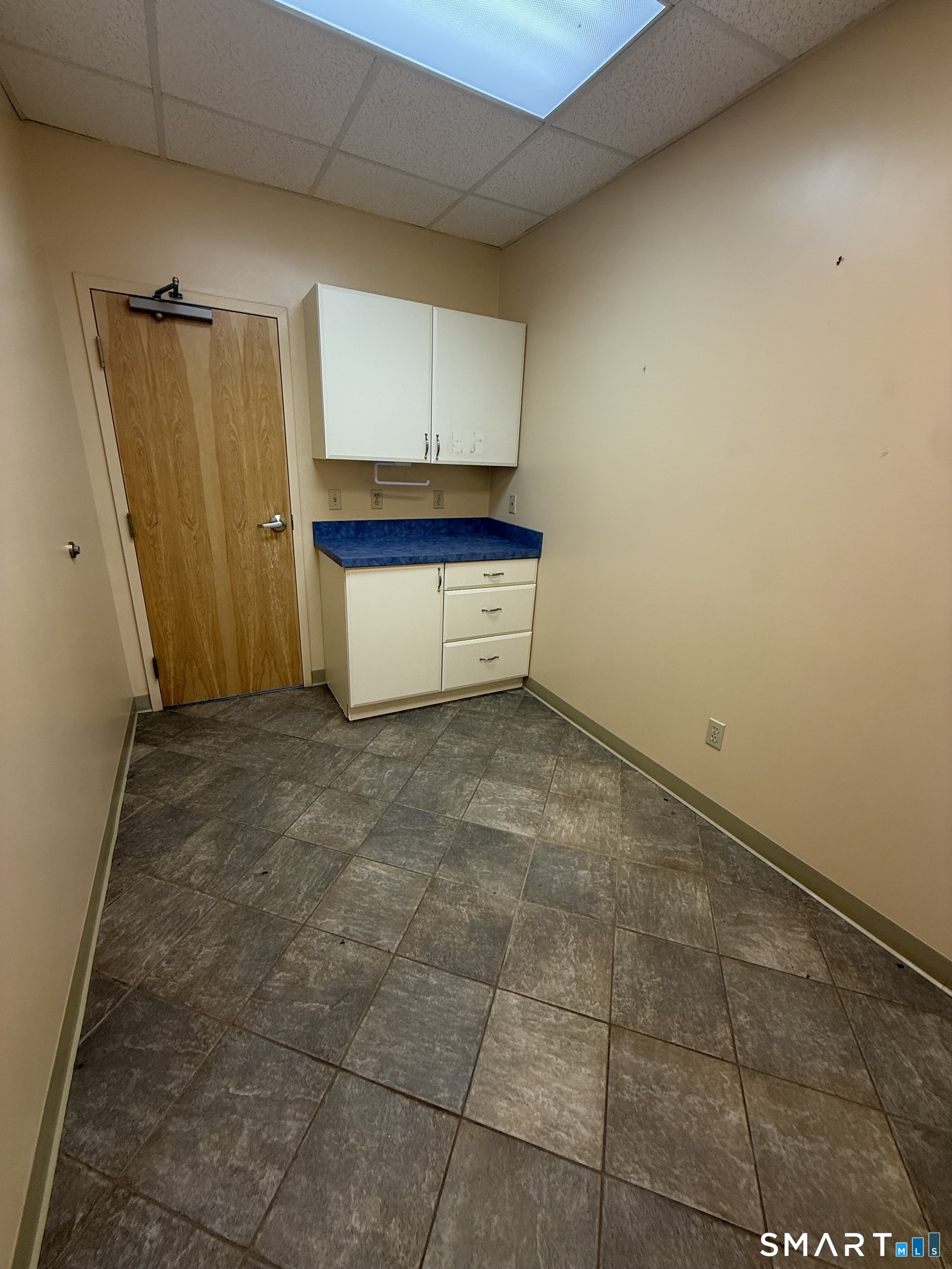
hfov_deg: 85.7
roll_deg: -2.8
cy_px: 634
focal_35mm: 14
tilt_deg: -17.4
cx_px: 476
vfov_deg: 102.1
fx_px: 513
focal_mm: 2.22
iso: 160
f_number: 2.2
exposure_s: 1/120
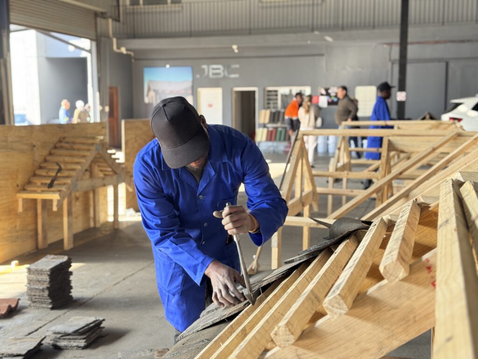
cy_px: 180
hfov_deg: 39.7
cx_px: 239
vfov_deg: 30.3
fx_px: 663
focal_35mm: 48
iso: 125
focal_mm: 6.76
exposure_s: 1/60
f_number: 1.78
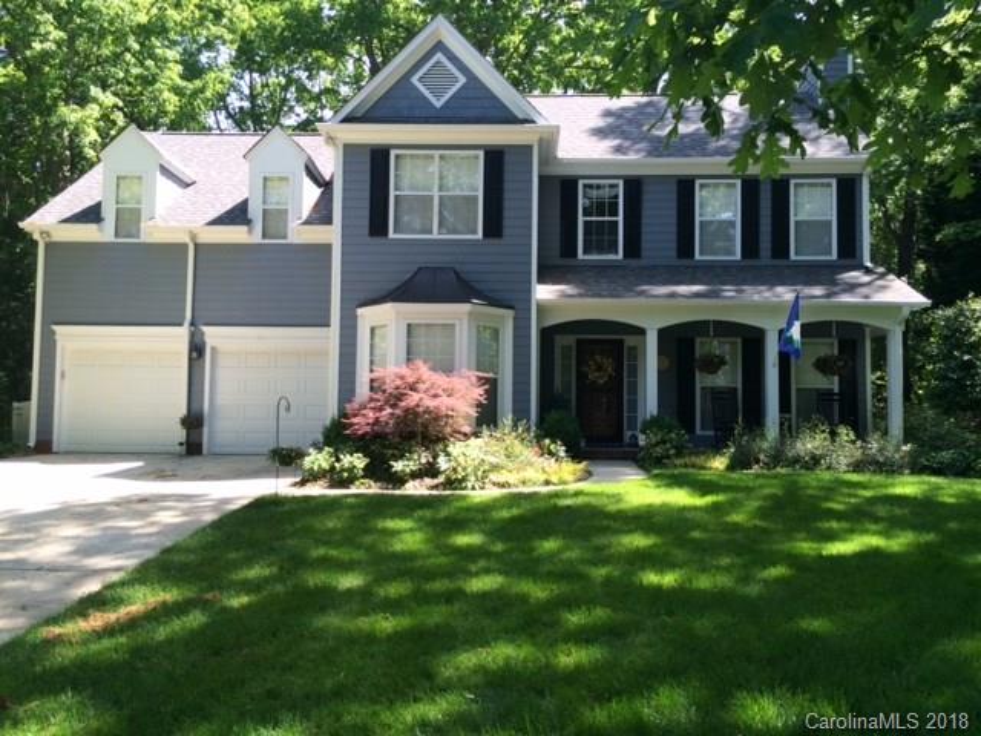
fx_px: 822
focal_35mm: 29
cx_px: 490
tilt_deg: +2.3
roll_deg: -0.5
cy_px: 368
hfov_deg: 61.7
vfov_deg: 48.2
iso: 32
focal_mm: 4.15
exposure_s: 1/268
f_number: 2.2
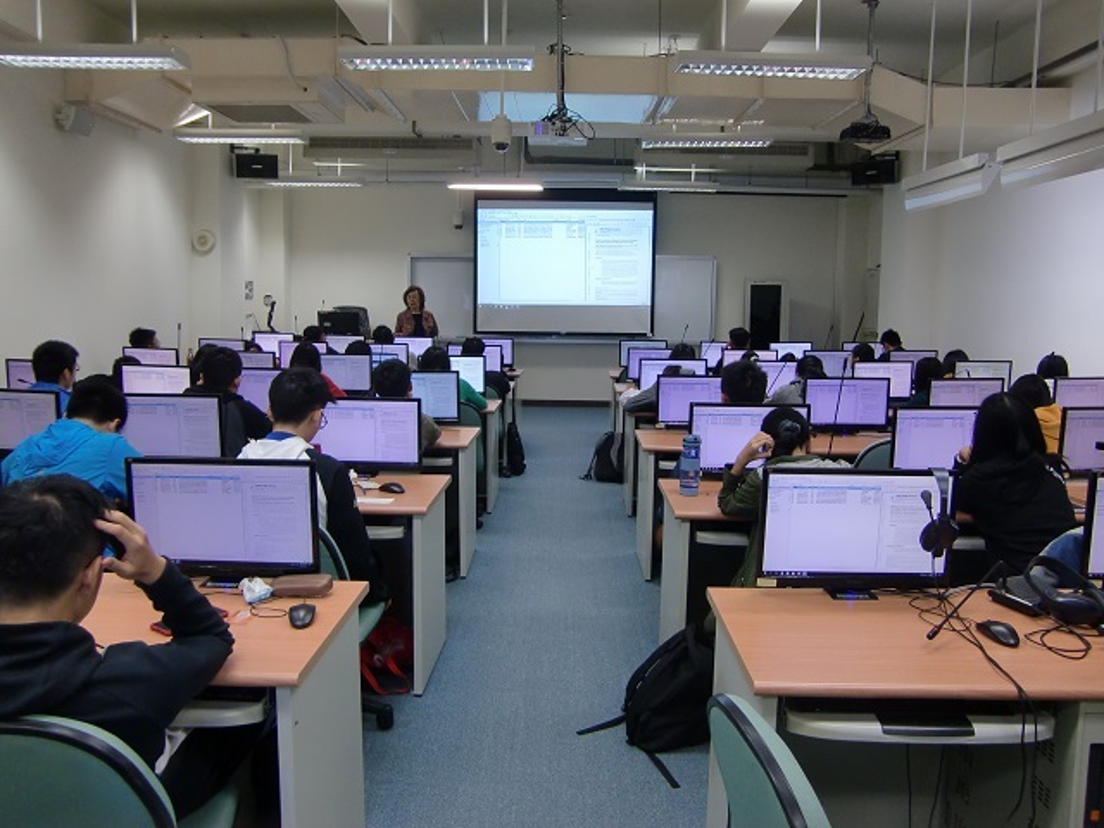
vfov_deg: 49.7
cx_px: 552
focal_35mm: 28
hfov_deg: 63.4
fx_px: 893
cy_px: 414
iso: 125
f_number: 2.6
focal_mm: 4.9
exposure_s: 1/60
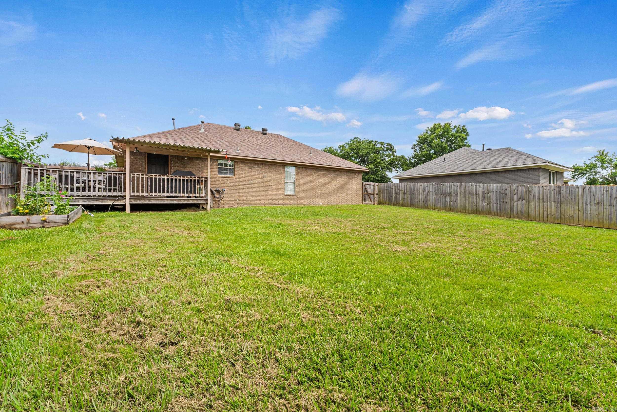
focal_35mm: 15
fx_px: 257
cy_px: 206
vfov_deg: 77.3
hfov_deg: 100.4
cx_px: 308
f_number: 9
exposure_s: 1/100
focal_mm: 10
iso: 200
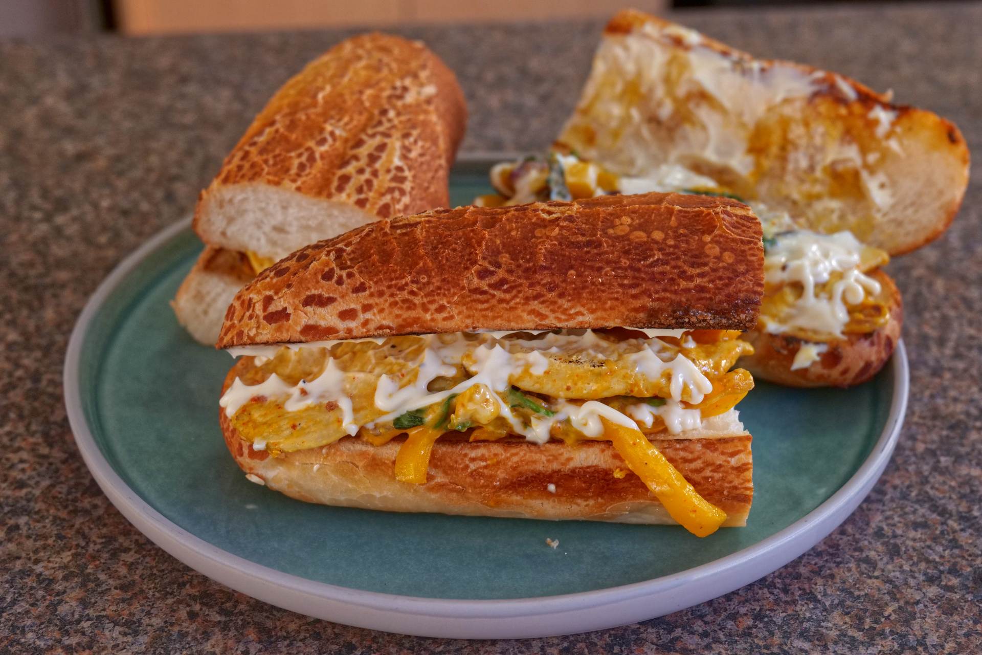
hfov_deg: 37.5
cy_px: 328
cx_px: 491
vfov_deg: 25.5
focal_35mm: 53
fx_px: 1446
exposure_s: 1/60
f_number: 7.1
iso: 2500
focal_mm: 53
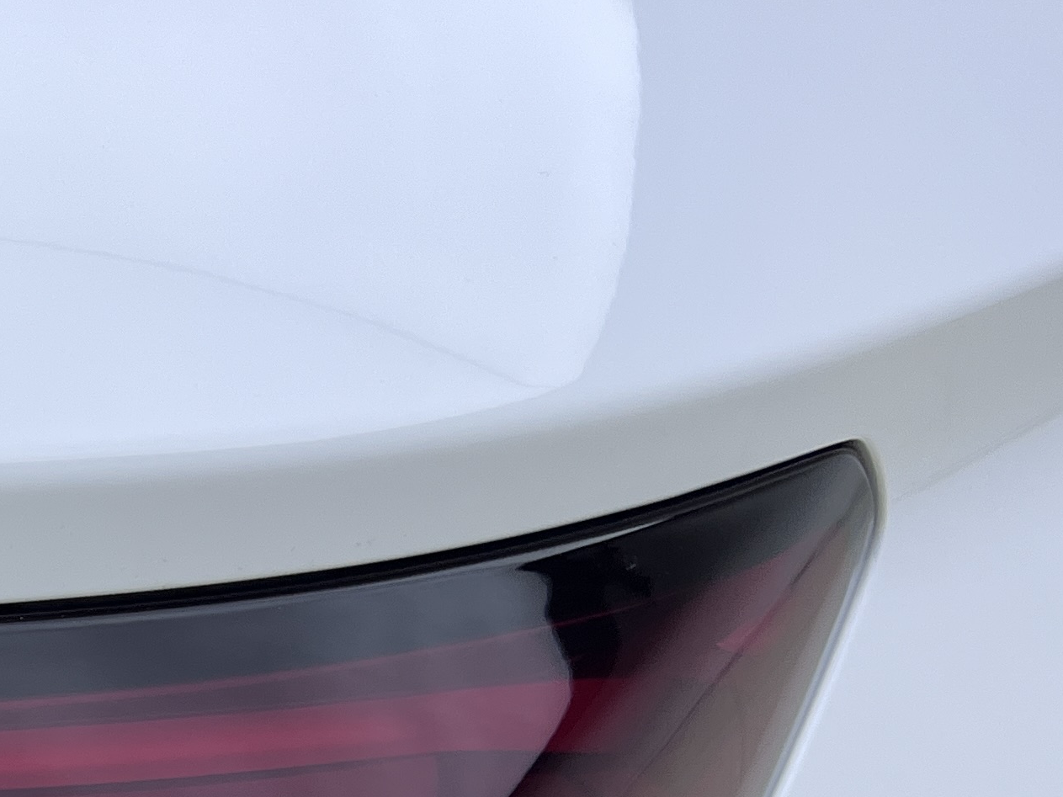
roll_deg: +0.5
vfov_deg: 16.9
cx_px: -610
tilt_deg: -30.0
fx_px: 2549
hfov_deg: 19.8
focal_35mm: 83
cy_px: 973
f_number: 1.5
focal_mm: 5.7
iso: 50
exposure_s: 1/366
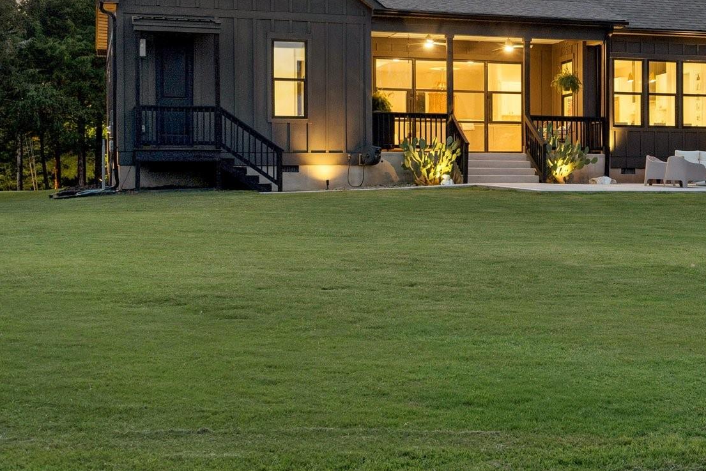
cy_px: 56
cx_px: 613
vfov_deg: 21.2
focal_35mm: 63
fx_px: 1236
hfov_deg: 30.7
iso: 250
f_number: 7.1
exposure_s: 1/2
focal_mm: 34
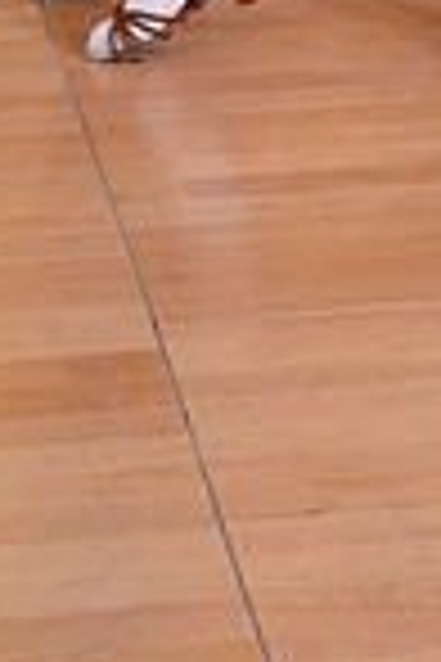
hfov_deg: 5.4
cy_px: -527
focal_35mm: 256
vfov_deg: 7.8
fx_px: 4704
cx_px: 268
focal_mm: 65
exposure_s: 1/250
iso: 2000
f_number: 7.1
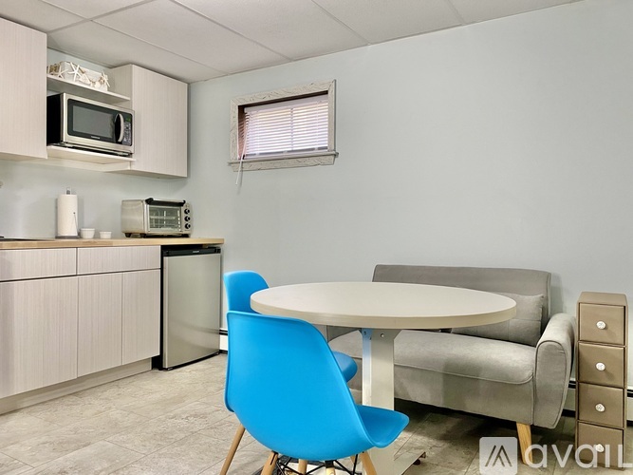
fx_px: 475
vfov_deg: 53.0
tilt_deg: +0.3
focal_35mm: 26
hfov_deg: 67.3
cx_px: 316
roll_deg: -1.7
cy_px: 238
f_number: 1.8
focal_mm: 4.25
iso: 100
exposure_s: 1/60
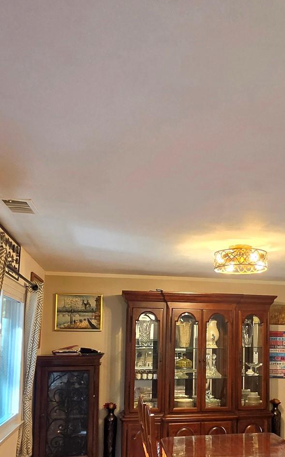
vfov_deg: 61.1
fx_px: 373
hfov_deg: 40.8
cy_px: 312
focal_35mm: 30
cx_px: 209
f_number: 2.2
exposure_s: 1/120
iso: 250
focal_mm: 2.2
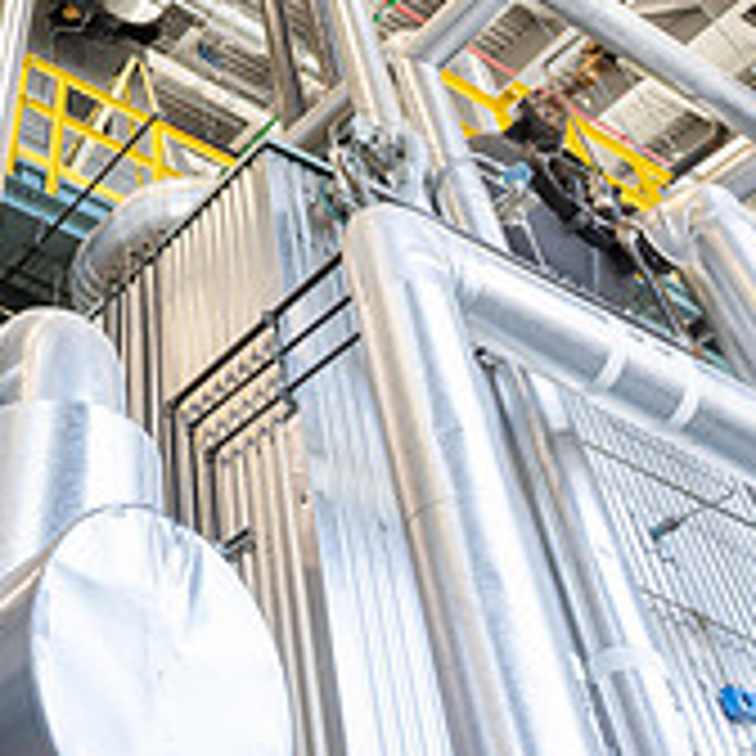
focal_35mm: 41
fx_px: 1013
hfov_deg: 38.2
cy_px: -79
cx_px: 76
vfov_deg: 35.0
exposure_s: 1/1.25
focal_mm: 14
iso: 100
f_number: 16
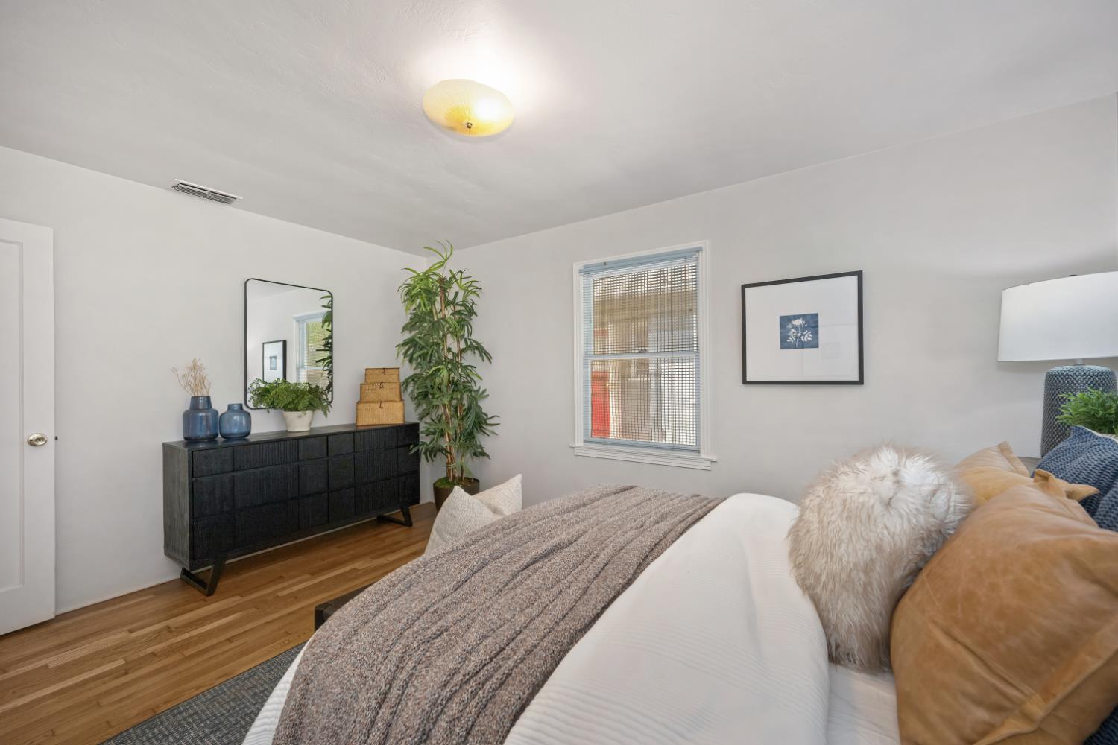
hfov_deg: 104.3
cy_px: 372
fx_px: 435
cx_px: 559
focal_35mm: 14
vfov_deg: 81.2
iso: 640
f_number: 4
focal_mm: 14
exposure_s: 1/60
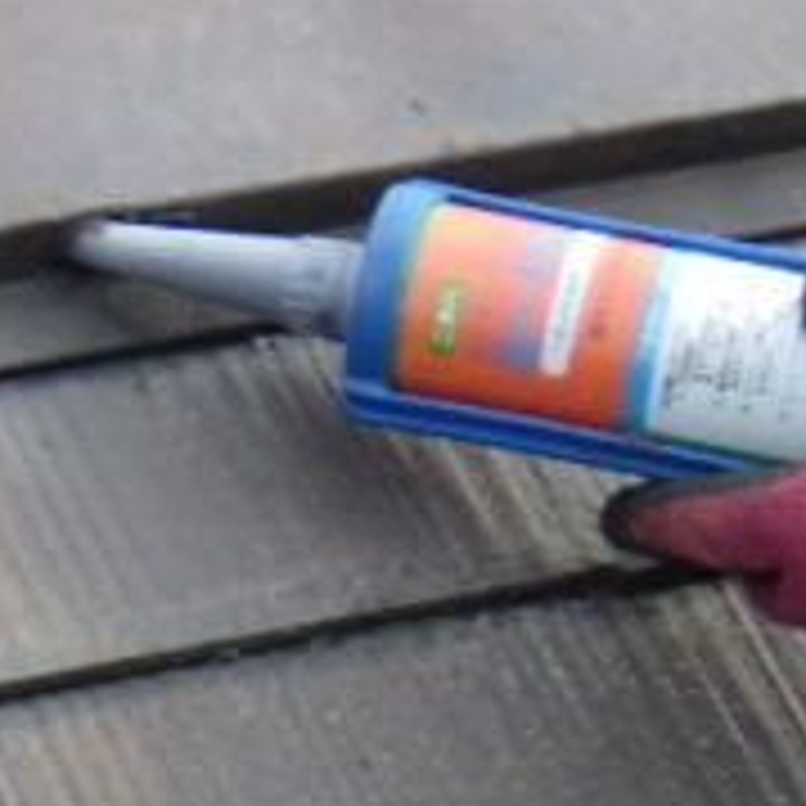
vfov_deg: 8.3
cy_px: 477
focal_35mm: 212
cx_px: 239
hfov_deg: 8.2
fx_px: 5585
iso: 125
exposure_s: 1/200
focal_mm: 7.5
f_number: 4.2
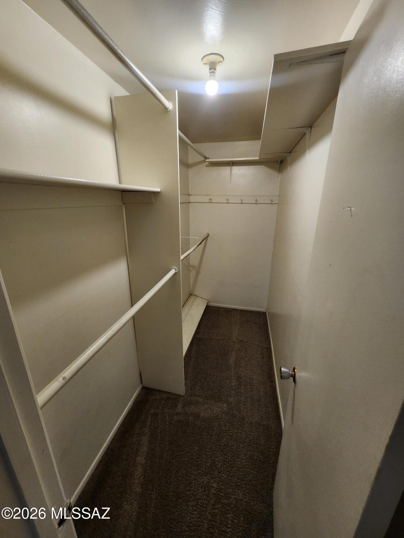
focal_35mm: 13
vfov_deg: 106.2
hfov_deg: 89.9
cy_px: 269
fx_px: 202
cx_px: 202
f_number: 2.2
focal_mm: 1.74
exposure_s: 1/60
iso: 200
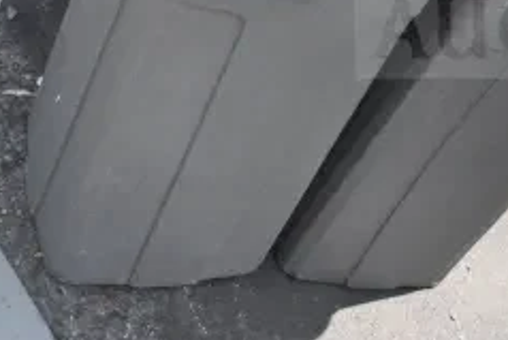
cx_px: 593
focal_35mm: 77
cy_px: -91
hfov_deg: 24.1
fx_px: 1087
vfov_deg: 16.8
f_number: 18
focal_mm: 20
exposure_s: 1/1250
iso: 6400
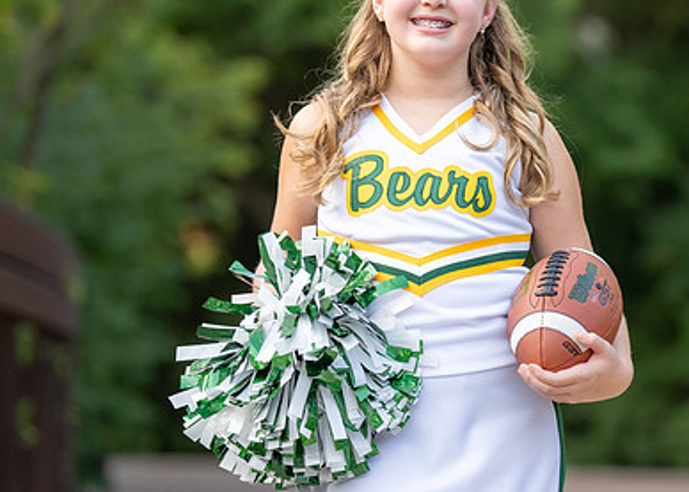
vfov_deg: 5.4
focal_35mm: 266
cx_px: 529
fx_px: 5204
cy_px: 223
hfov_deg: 7.6
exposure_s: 1/1000
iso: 640
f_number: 2.8
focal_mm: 126
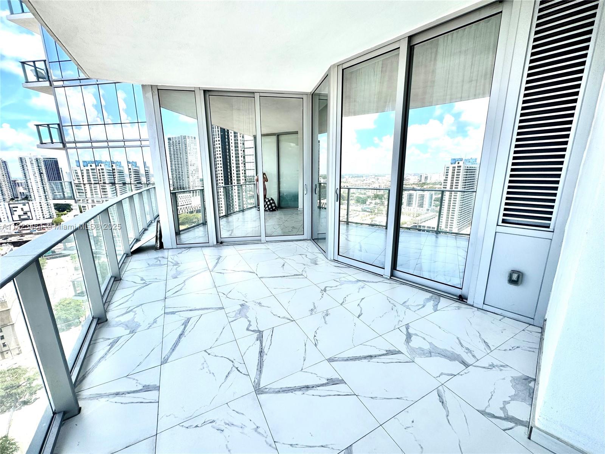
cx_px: 302
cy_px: 227
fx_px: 245
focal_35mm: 14
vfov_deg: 85.7
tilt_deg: -12.6
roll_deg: +0.7
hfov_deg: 102.1
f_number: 2.2
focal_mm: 2.22
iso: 40
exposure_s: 1/889
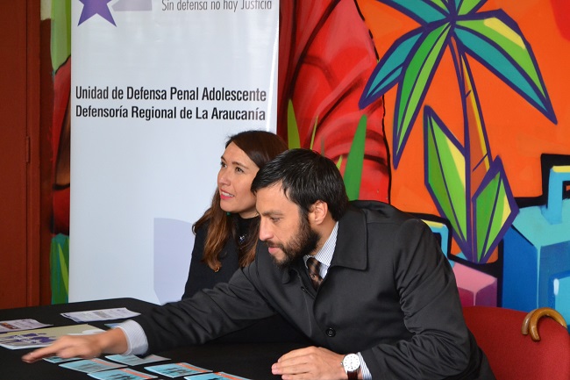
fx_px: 1306
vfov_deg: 16.5
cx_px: 285
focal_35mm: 82
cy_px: 190
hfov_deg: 24.6
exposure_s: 1/60
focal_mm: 55
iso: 2200
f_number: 5.6
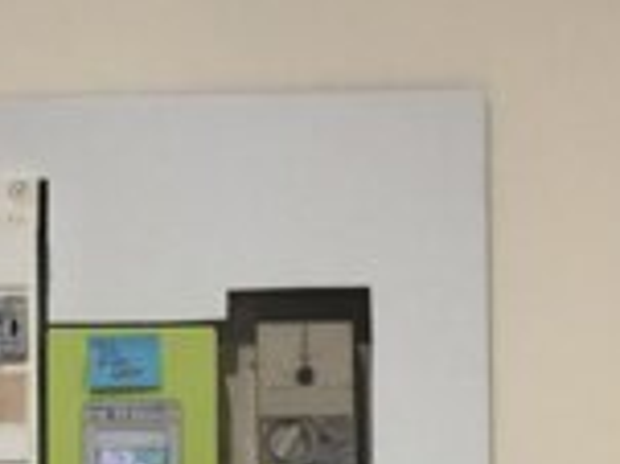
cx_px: 82
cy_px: 452
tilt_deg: +4.0
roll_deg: +0.5
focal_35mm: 119
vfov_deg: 12.3
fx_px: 2130
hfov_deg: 16.4
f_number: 1.8
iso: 40
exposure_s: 1/20
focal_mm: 3.99
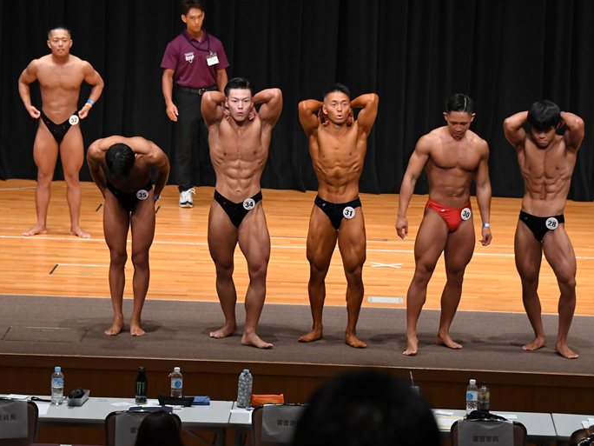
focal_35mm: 171
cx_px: 307
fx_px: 2934
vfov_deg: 8.7
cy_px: 223
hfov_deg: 11.6
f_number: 5.6
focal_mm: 105
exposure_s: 1/400
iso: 4000
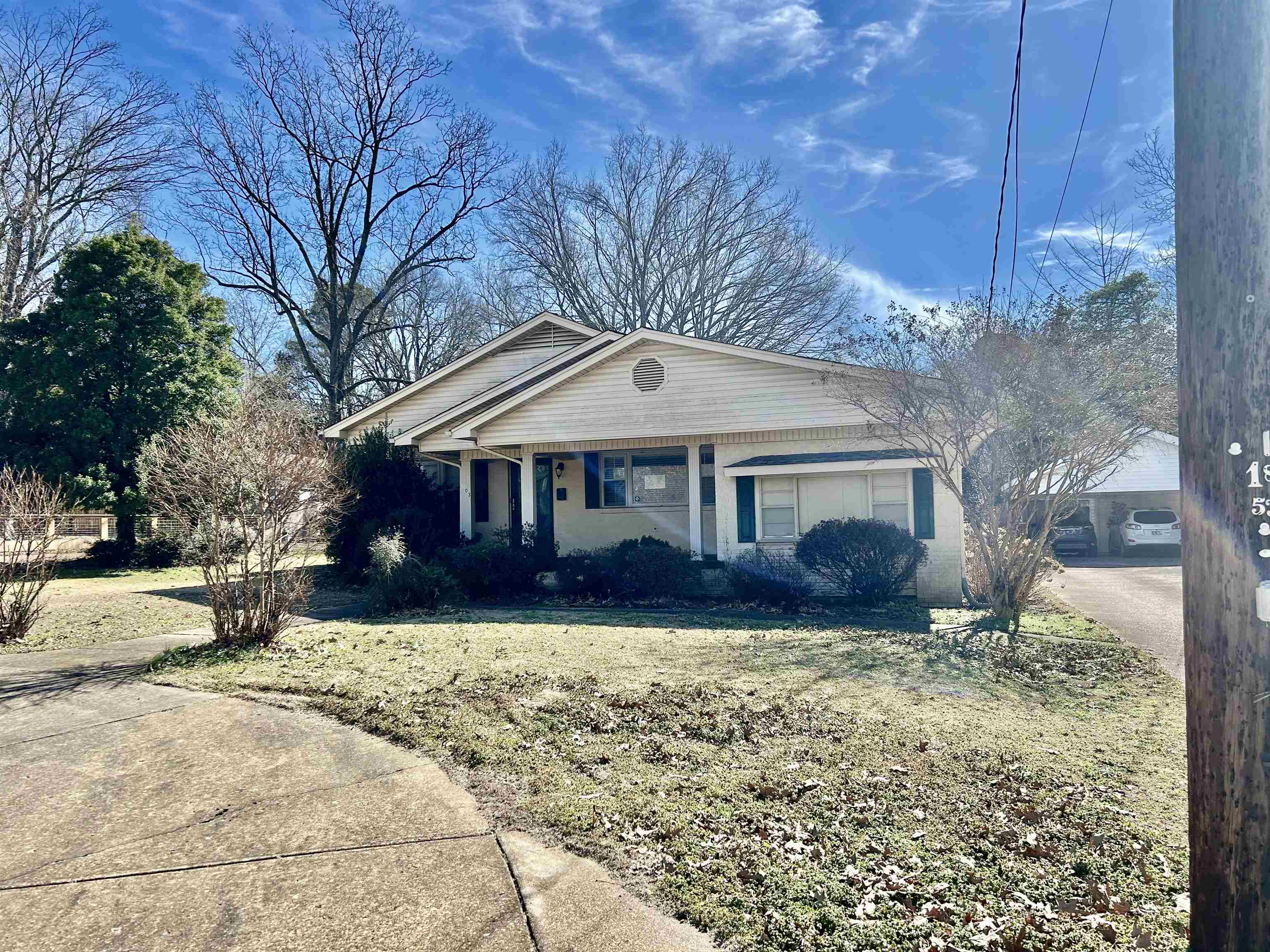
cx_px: 635
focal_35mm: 26
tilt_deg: +2.8
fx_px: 954
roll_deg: +2.1
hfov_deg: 67.3
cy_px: 476
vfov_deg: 53.1
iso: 50
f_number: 1.5
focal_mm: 5.7
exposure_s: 1/3257
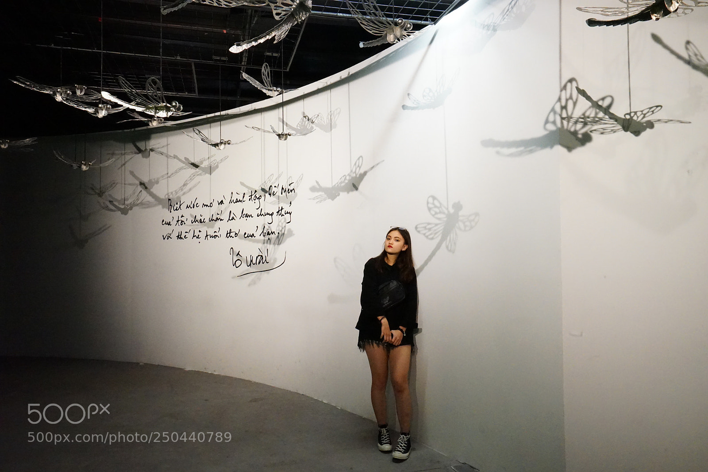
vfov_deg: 49.5
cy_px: 236
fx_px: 511
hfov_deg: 69.4
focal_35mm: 26
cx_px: 354
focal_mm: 26
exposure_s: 1/13
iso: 10000
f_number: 20
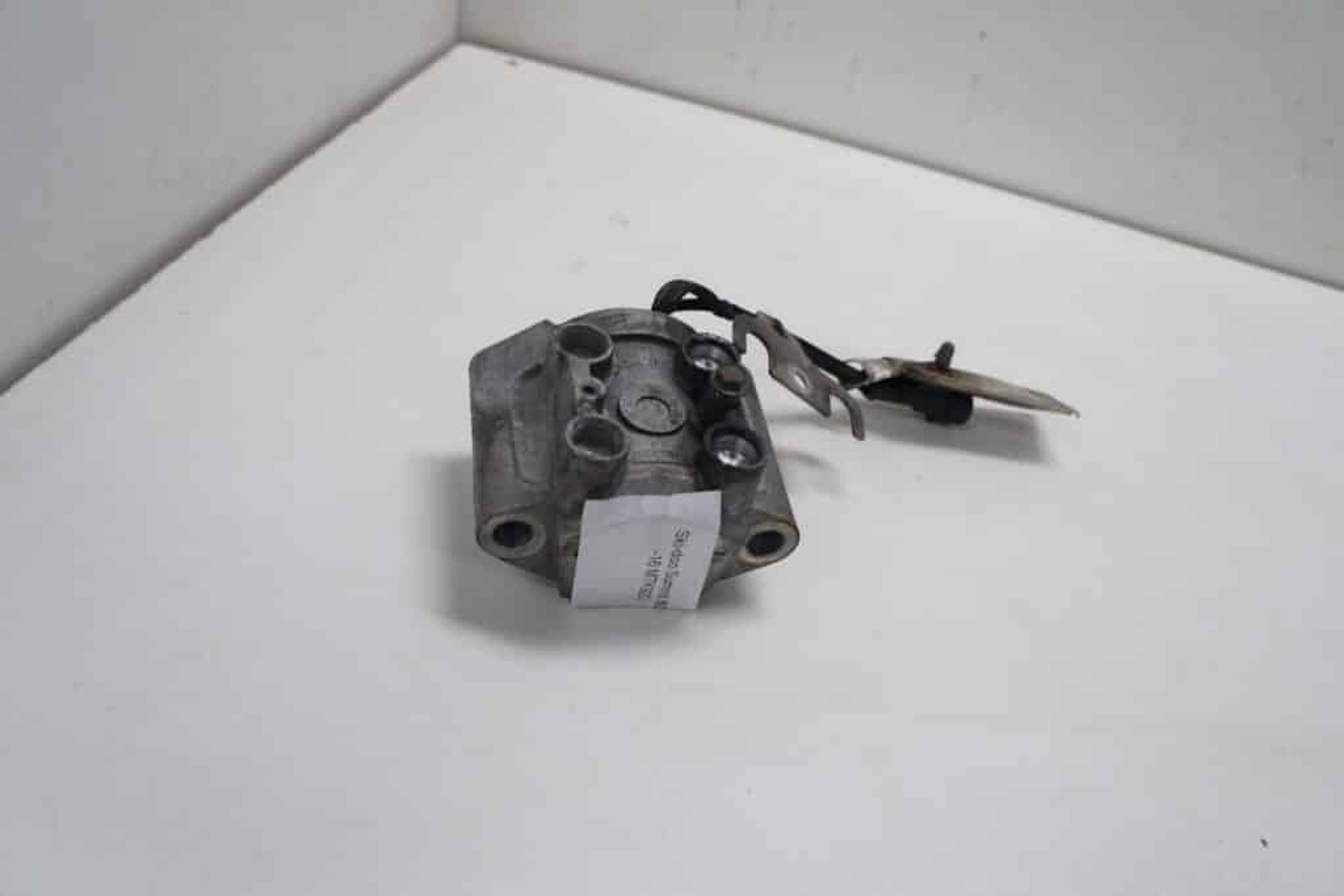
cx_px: 672
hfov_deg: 64.5
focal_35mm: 28
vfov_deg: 45.7
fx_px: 1064
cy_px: 448
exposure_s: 1/60
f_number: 4.5
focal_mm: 19
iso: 160
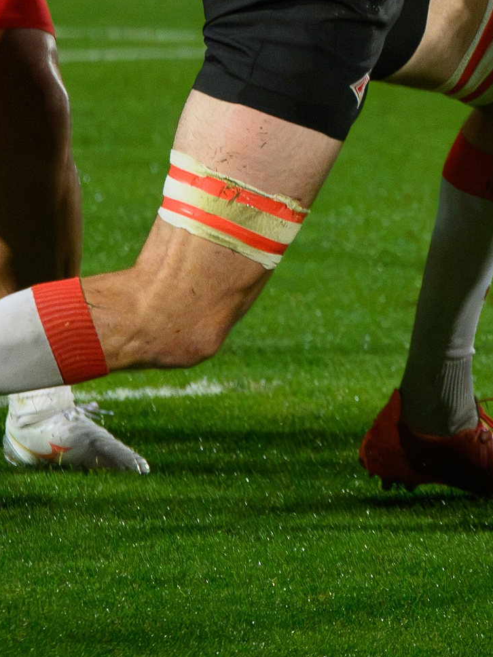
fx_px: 16787
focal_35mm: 884
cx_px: 671
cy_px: -196
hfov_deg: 1.7
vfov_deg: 2.2
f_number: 5.6
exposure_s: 1/2000
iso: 6400
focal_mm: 185
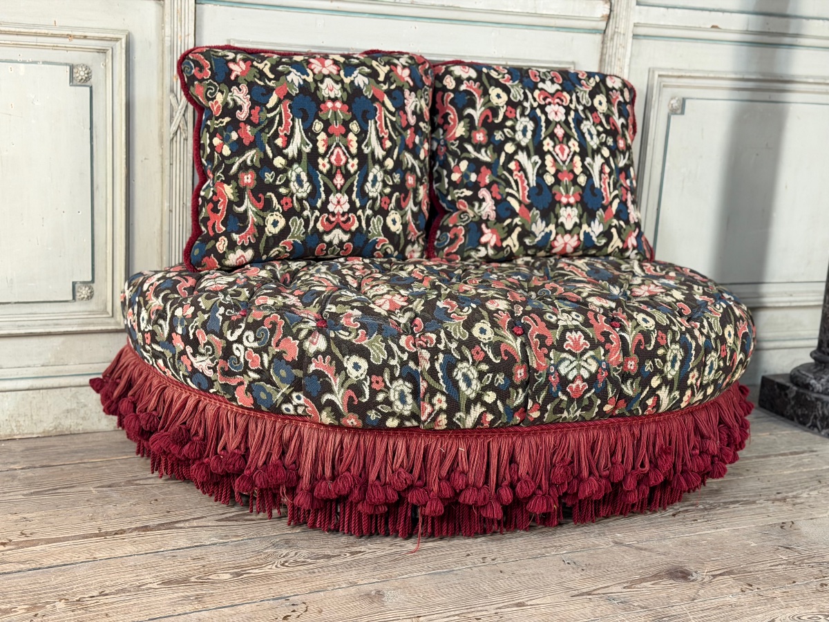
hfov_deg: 39.7
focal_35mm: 48
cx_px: 414
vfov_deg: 30.3
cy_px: 311
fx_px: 1150
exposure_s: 1/33
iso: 200
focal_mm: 6.76
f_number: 1.78
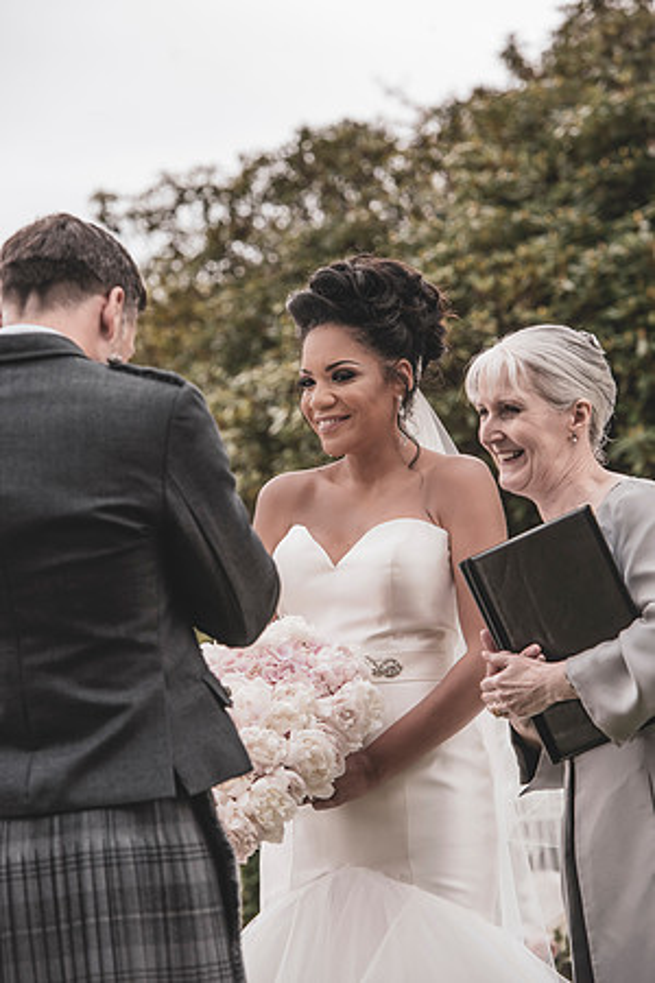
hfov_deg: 9.8
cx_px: 328
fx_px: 3821
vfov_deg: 14.7
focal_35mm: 140
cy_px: 492
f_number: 5.6
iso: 250
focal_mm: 140
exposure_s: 1/320
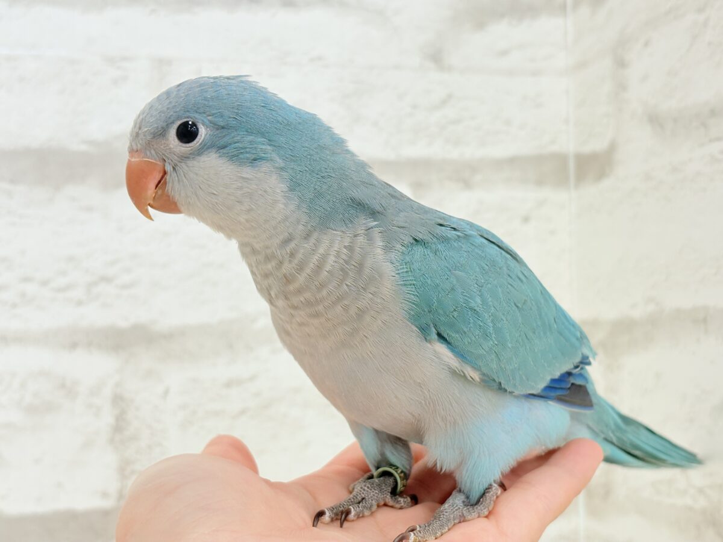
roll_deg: +1.3
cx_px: 362
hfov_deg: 36.8
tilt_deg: +3.7
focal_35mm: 52
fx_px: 1086
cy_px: 271
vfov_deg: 28.0
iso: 80
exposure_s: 1/100
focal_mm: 5.96
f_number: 1.6
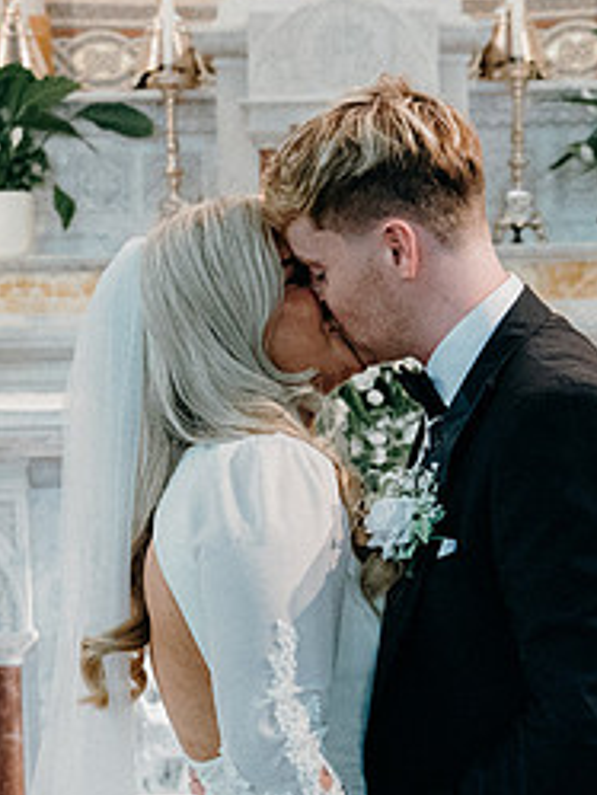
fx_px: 2366
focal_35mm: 103
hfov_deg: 14.4
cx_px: 358
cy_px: 570
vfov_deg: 19.0
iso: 5000
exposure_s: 1/160
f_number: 3.5
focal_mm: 31
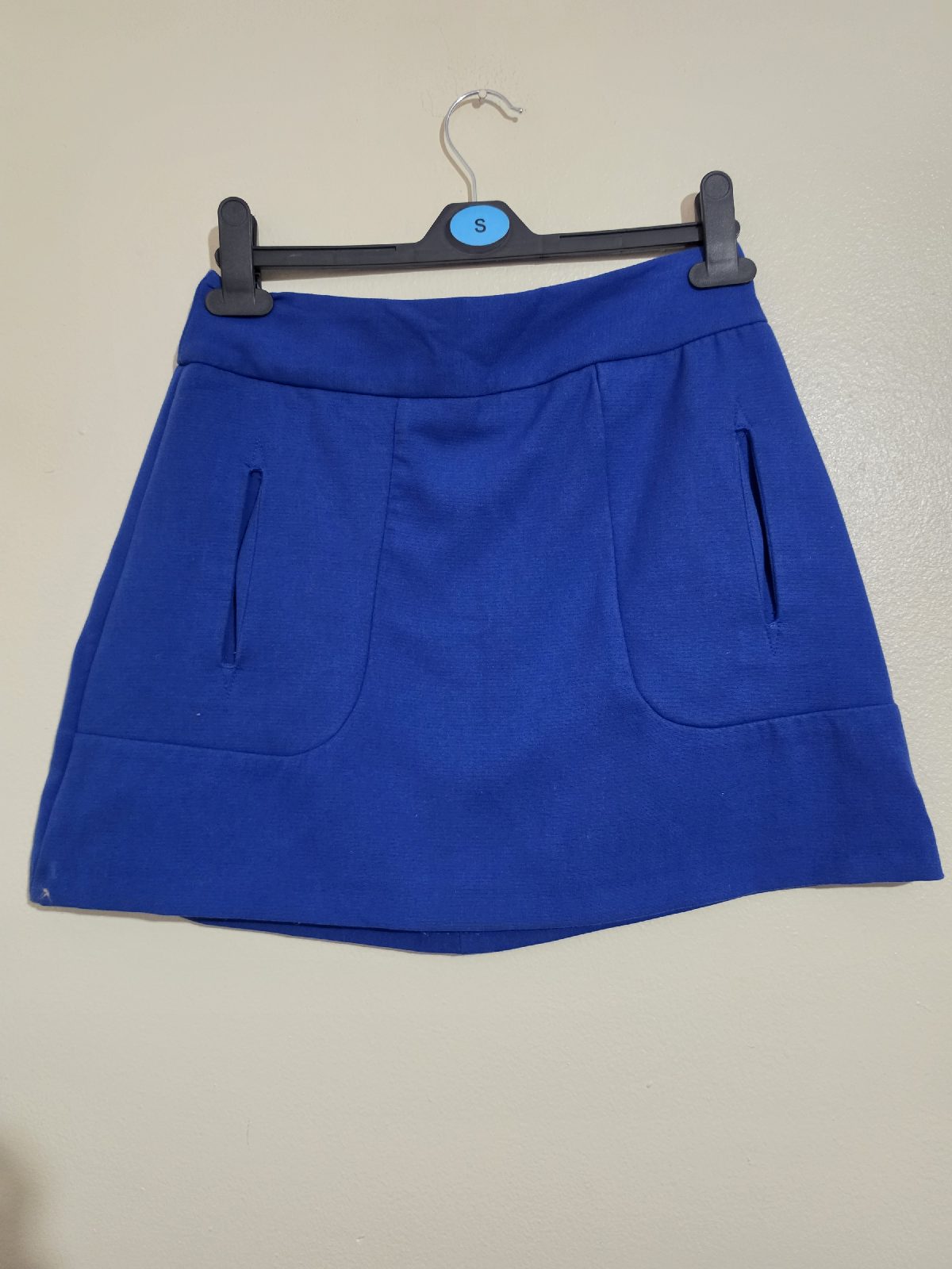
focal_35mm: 23
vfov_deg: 73.9
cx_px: 476
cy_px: 634
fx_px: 843
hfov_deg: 58.9
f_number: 1.4
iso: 800
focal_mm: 6.5
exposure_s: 1/60.2
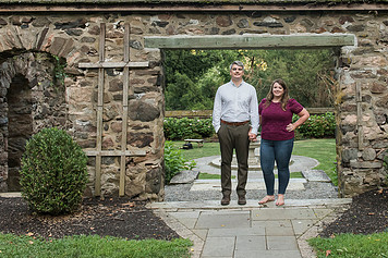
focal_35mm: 47
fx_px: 506
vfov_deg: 28.0
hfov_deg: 41.4
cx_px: 261
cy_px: 52
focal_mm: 28
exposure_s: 1/320
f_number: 4
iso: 1600
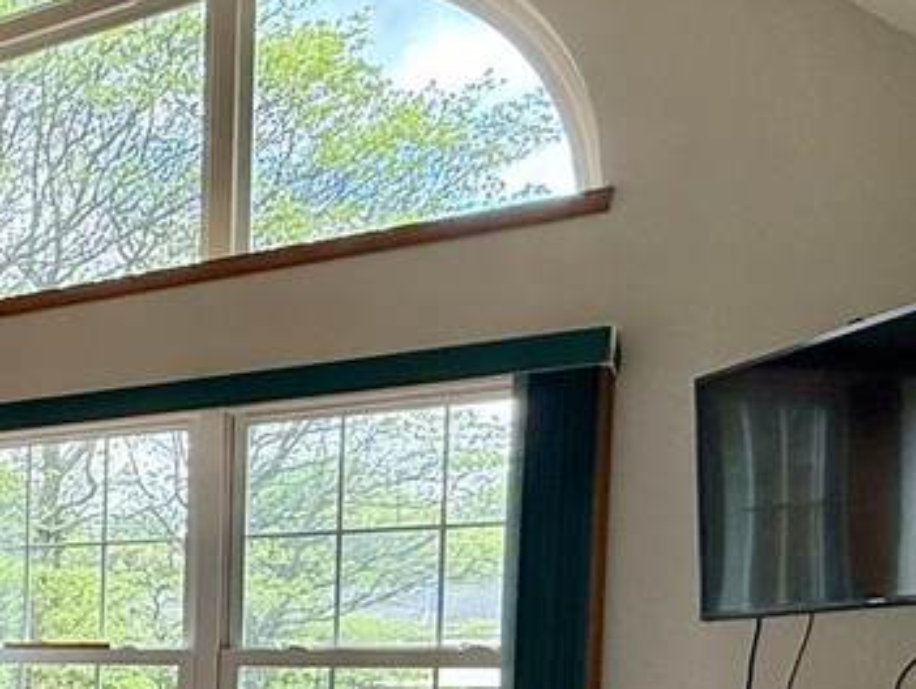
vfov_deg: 26.7
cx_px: -418
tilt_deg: -3.0
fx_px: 1351
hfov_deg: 27.5
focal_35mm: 51
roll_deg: -0.3
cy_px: 723
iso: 80
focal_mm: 2.22
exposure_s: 1/120
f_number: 2.2
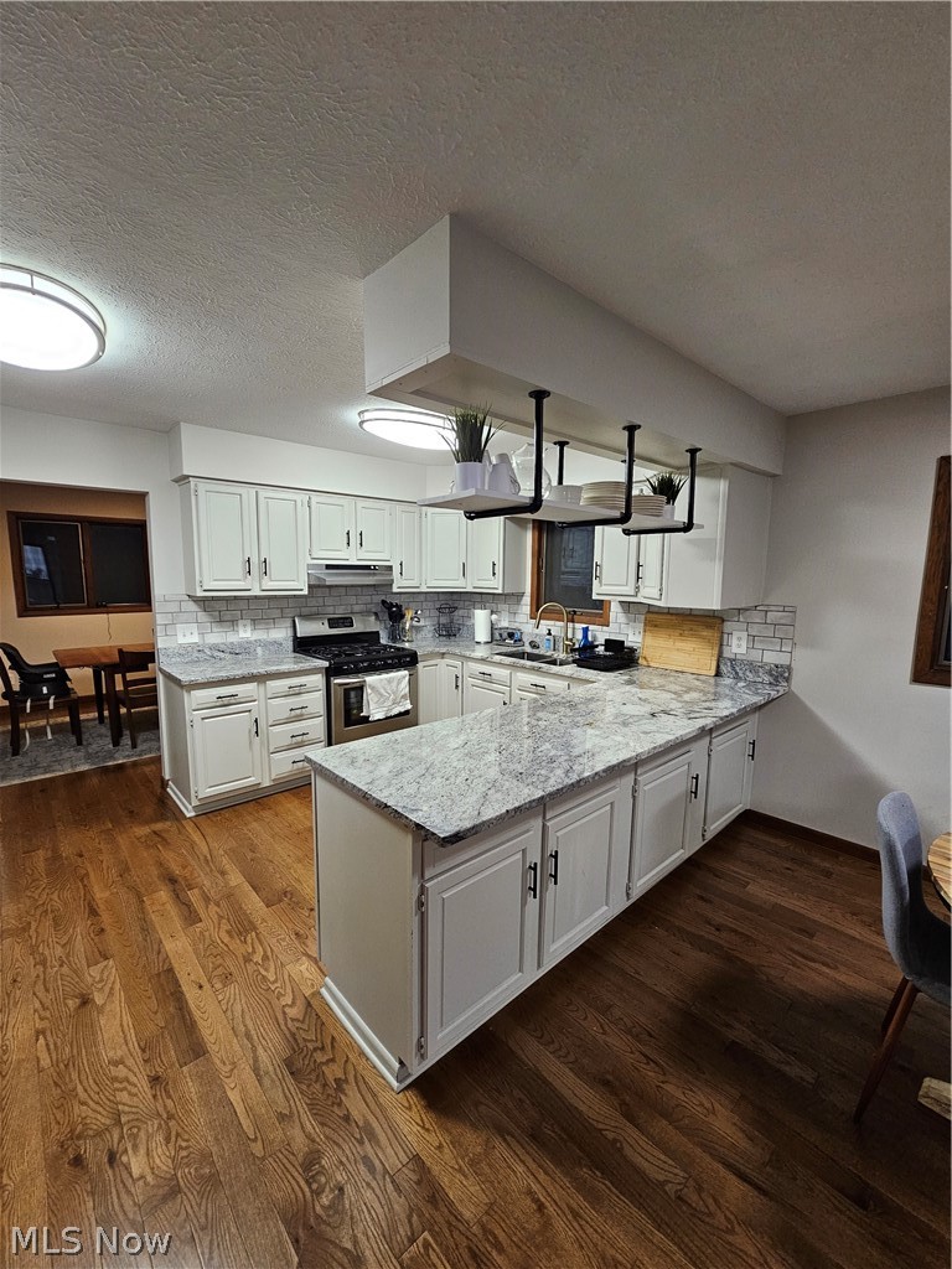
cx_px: 476
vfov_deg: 106.2
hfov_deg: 89.9
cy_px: 634
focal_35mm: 13
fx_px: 477
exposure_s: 1/60
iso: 250
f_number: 2.2
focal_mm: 2.2
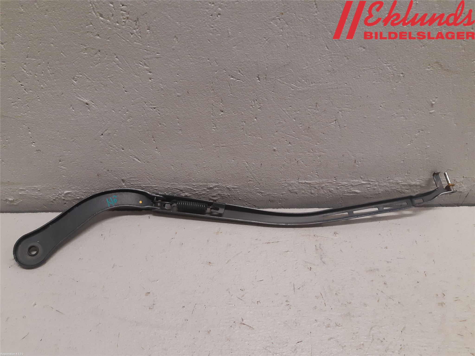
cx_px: 238
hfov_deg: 67.3
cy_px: 178
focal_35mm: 26
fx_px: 357
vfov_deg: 53.1
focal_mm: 3.93
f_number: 1.7
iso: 160
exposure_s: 1/50
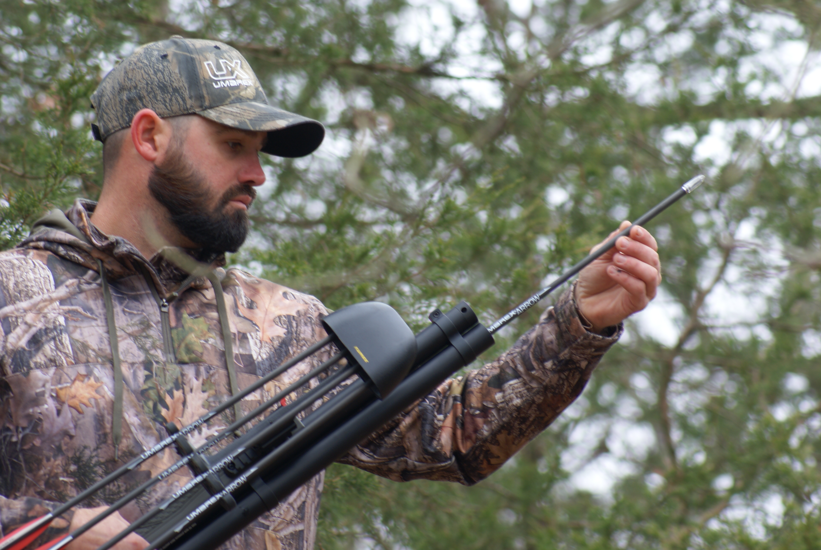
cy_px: 275
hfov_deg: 7.6
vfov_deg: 5.1
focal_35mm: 270
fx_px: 6165
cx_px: 410
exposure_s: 1/10
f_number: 5.6
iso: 100
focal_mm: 180
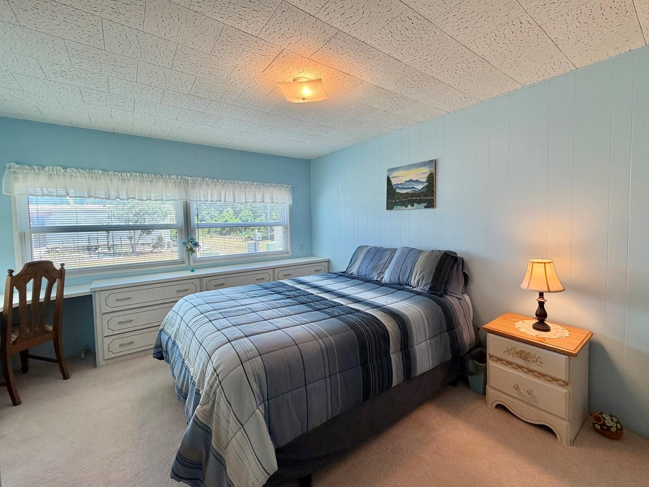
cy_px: 233
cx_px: 346
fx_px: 281
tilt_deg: -3.0
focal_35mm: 15
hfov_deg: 98.0
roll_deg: +1.1
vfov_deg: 81.7
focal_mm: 2.22
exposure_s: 1/120
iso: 125
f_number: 2.2
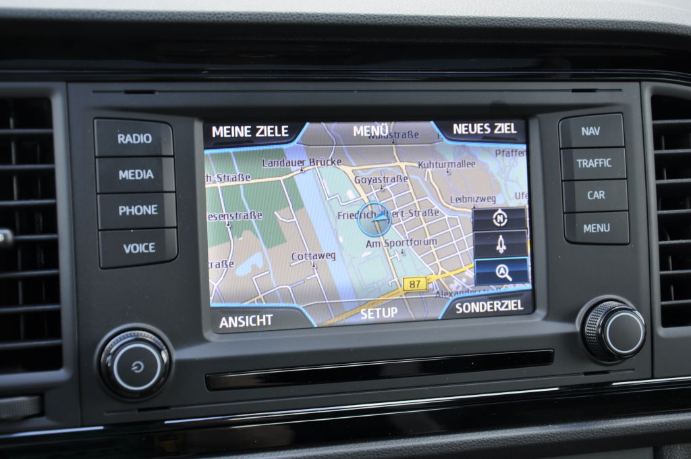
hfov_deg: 35.1
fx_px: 1093
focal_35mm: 57
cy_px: 230
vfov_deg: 23.7
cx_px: 346
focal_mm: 38
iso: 200
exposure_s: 1/30
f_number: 5.6
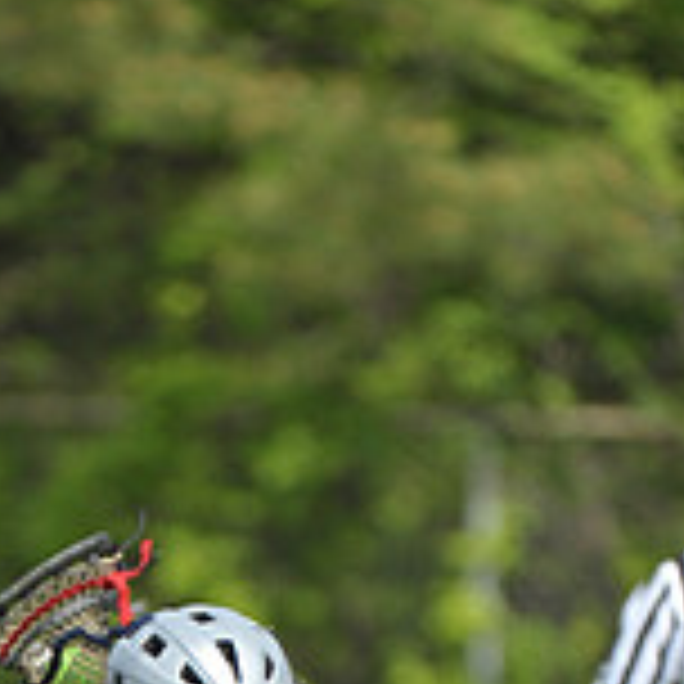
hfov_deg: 1.8
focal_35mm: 973
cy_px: 1089
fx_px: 21752
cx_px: 184
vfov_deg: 1.8
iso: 640
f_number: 4
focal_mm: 300
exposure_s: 1/3200
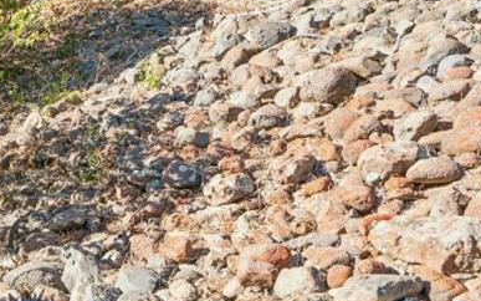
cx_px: -288
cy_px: 230
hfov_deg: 22.2
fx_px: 944
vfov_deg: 18.0
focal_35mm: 72
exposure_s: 1/100
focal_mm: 19
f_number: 9
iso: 320
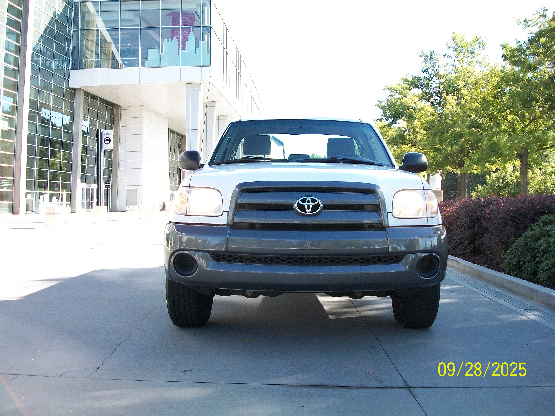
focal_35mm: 32
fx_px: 513
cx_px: 278
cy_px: 208
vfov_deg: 44.2
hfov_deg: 56.8
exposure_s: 1/250
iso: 80
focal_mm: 5.7
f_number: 2.9
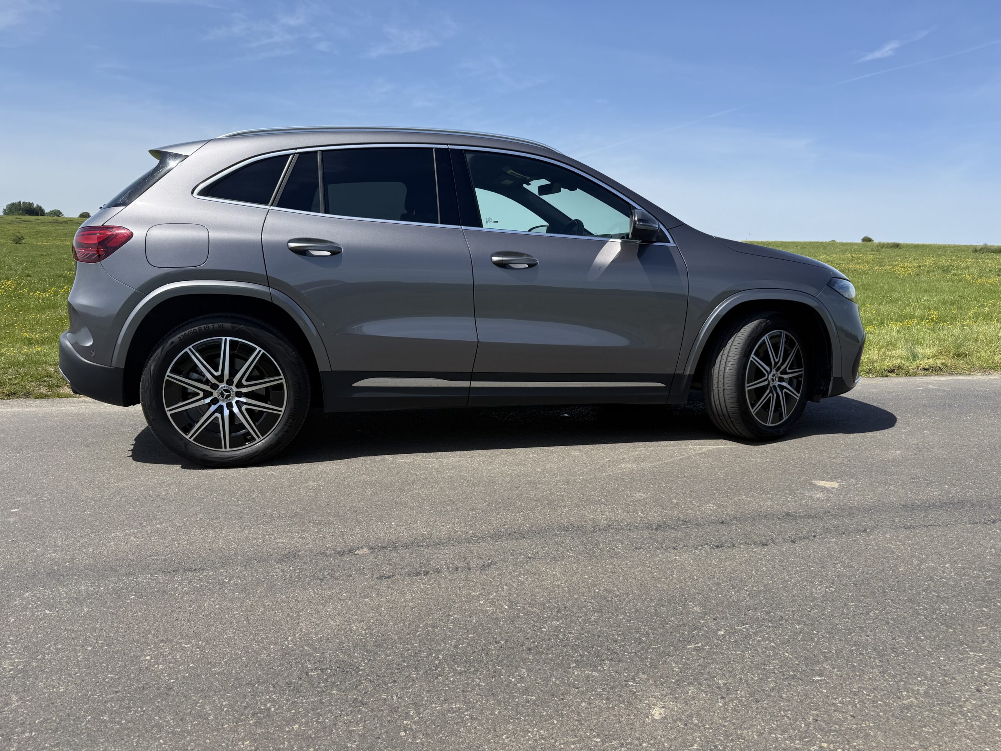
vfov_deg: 56.8
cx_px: 500
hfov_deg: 71.6
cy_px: 376
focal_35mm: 24
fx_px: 694
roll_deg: -1.9
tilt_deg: -6.4
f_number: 1.78
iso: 80
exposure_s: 1/4167
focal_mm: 6.76
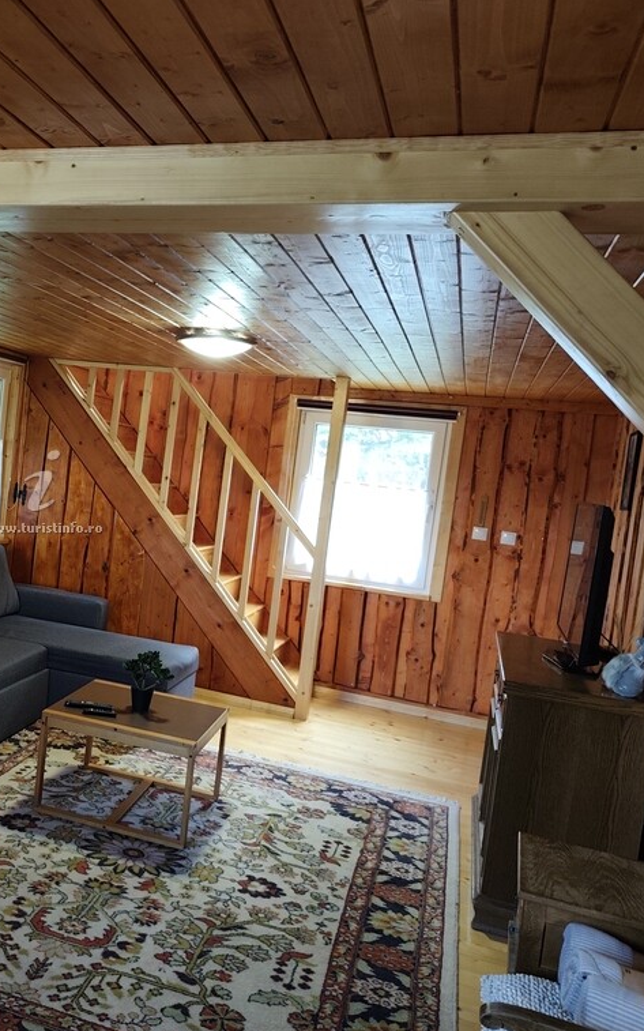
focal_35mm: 33
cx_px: 69
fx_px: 927
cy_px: 518
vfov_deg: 58.1
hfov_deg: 36.1
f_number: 1.65
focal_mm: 6.19
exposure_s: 1/33.3
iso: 640
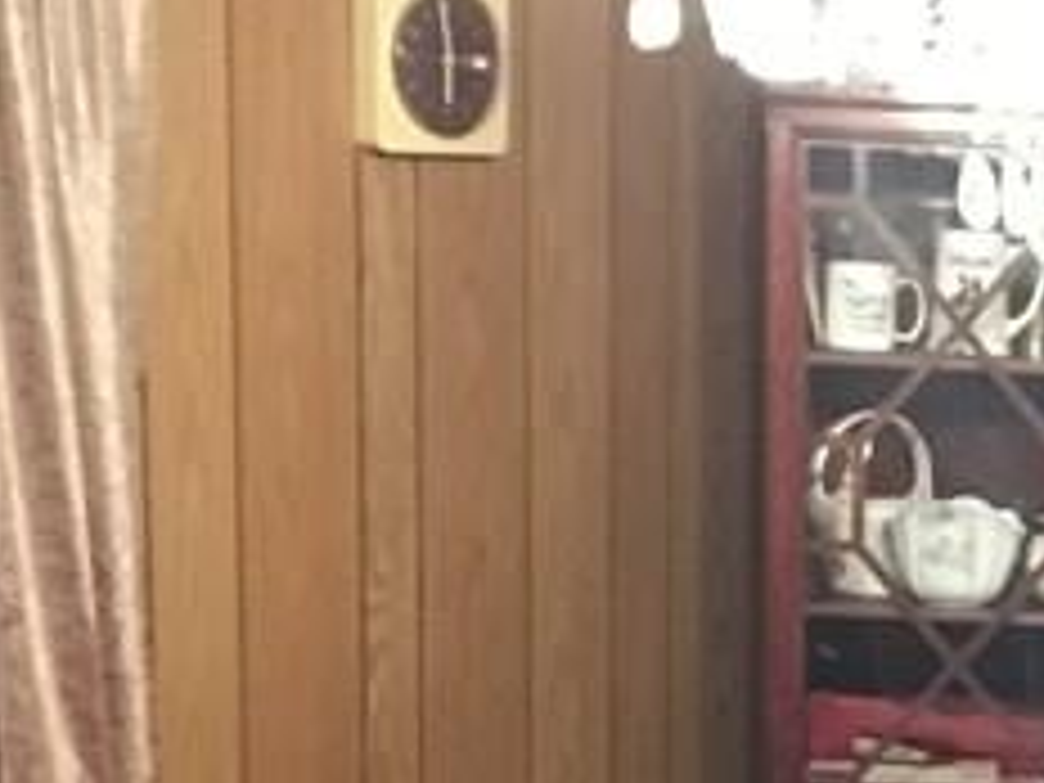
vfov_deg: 11.2
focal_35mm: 128
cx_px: 1242
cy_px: 1148
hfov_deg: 14.9
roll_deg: -1.6
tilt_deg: -12.7
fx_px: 3860
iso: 800
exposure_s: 1/15
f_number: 2.2
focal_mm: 4.15
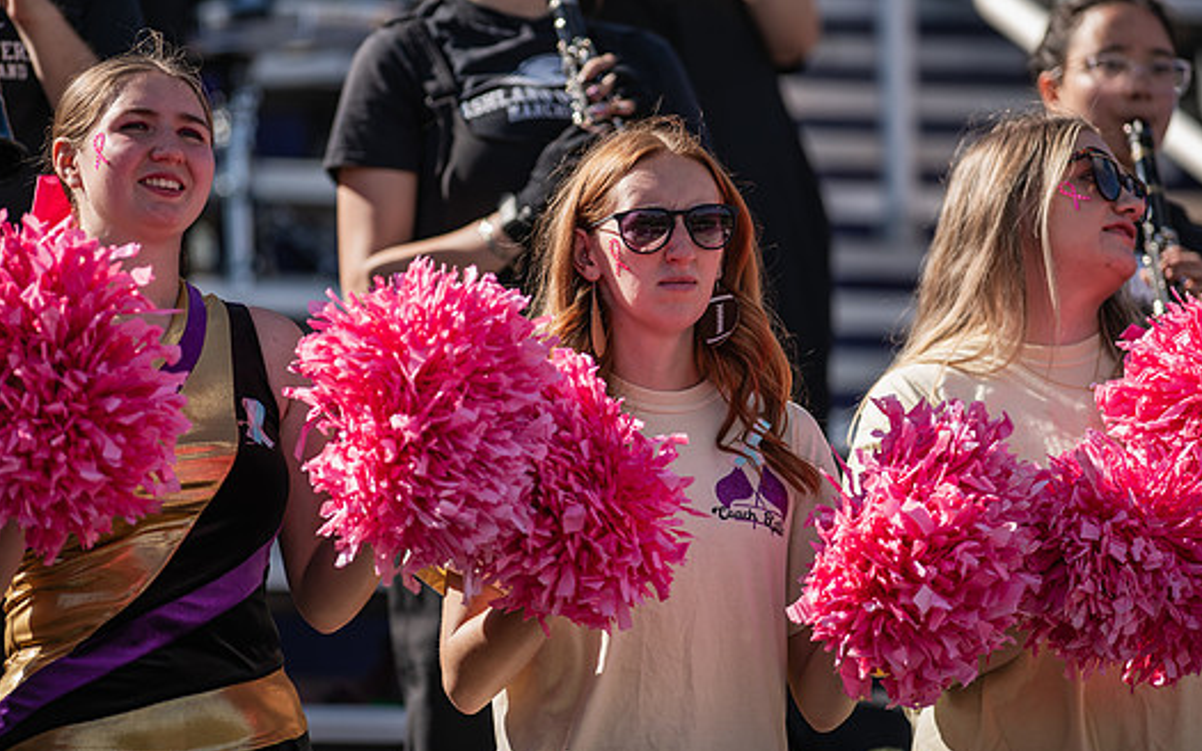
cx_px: 591
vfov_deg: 3.9
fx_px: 11071
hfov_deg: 6.2
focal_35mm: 338
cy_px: 331
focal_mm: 300
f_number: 3.2
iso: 80
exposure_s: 1/1000
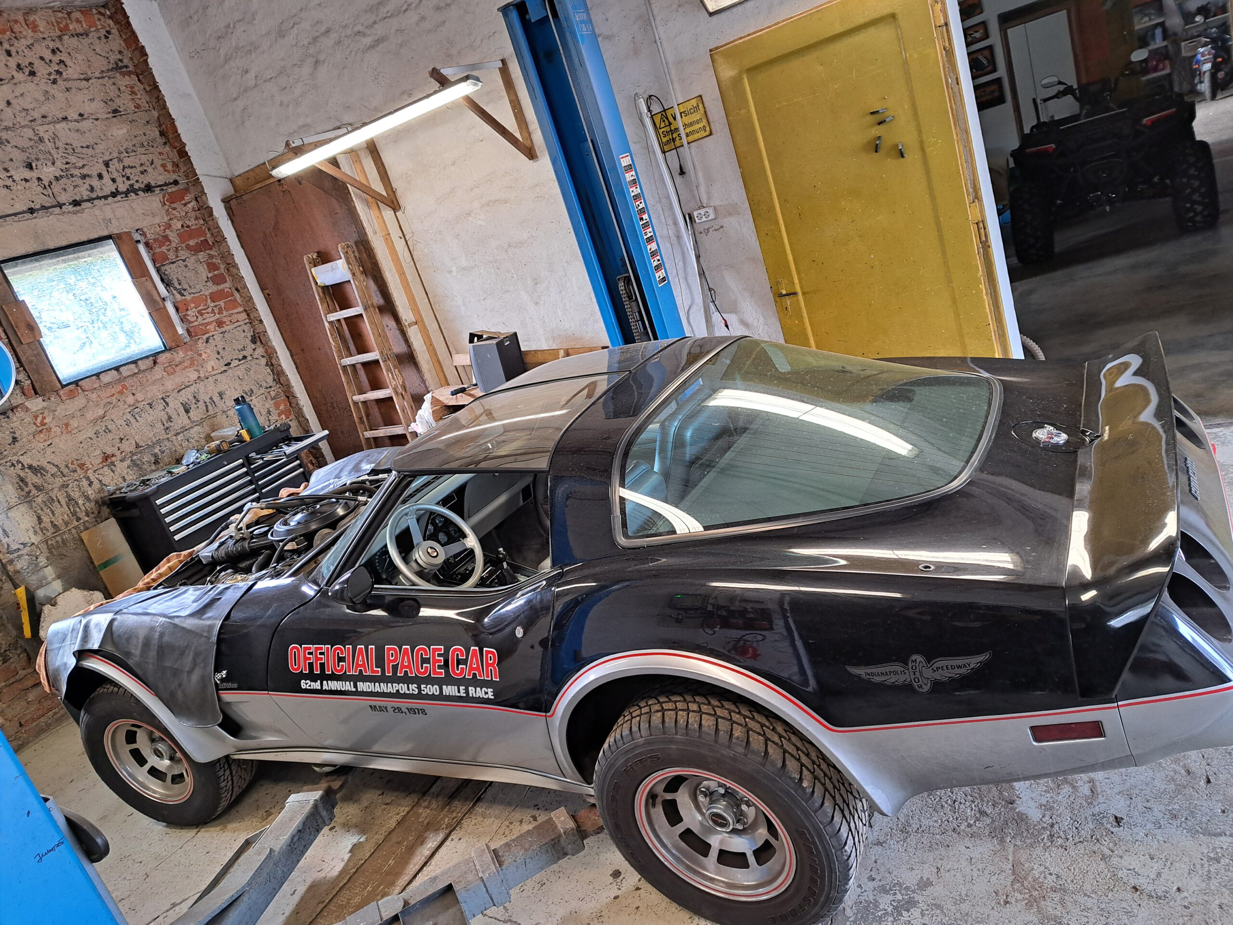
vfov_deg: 56.8
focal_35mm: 24
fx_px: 855
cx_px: 616
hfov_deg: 71.6
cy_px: 462
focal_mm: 5.23
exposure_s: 1/50
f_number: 1.8
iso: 100
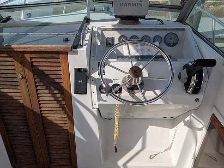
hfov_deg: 55.2
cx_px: 100
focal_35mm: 33
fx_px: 214
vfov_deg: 42.6
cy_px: 106
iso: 50
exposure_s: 1/2653
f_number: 2.2
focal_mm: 2.35
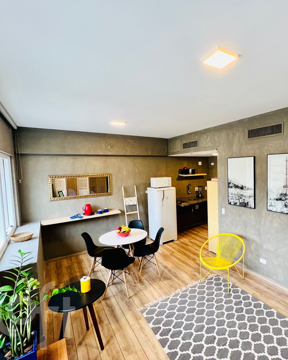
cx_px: 196
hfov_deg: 74.2
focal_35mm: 17
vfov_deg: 89.6
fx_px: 181
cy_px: 180
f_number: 1.8
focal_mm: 1.57
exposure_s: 1/60
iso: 160
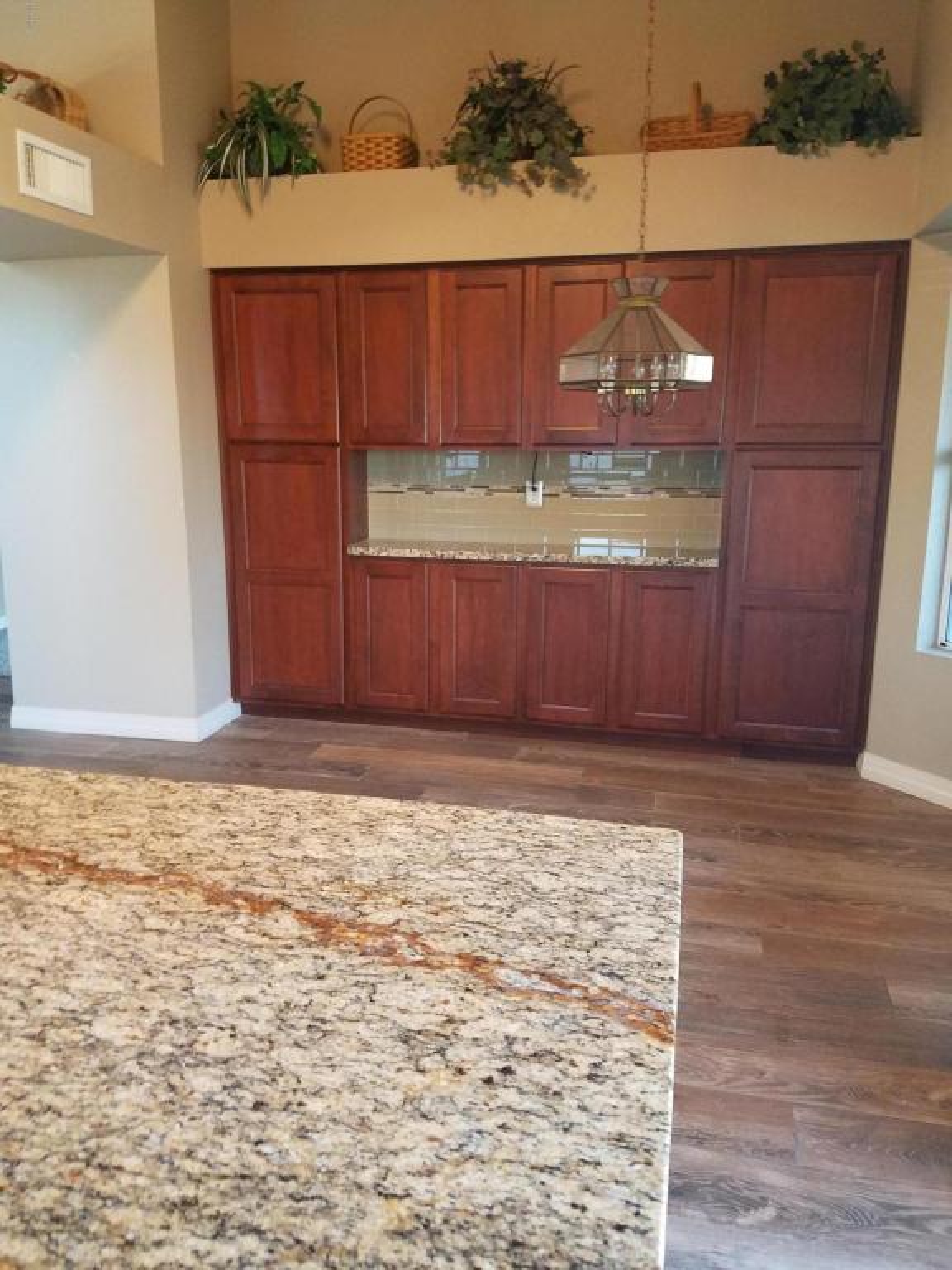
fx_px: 953
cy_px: 635
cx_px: 476
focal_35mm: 26
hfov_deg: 53.1
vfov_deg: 67.3
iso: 200
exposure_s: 1/24
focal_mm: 4.2
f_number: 1.7
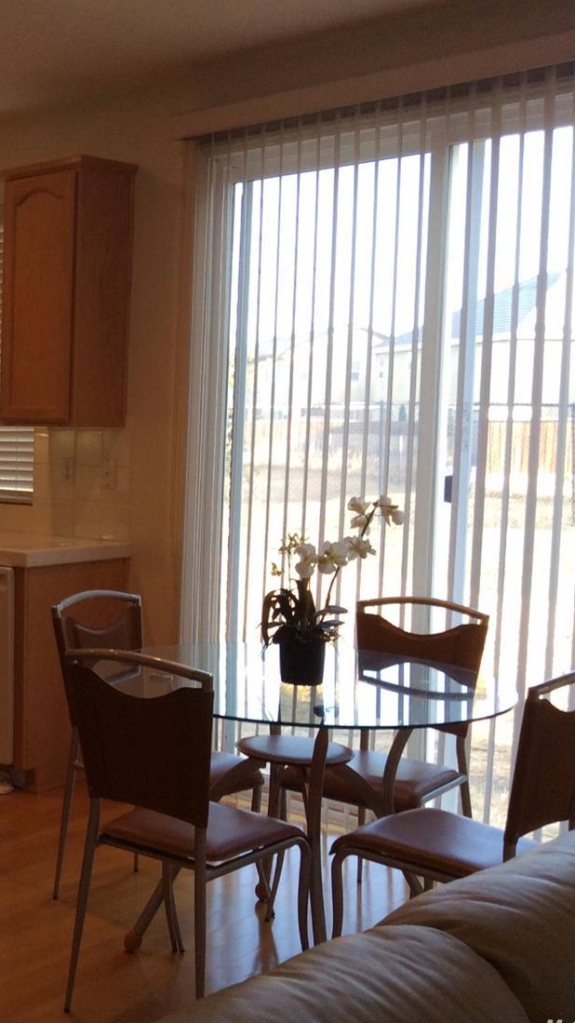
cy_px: 517
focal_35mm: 49
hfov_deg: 23.0
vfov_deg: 42.1
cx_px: -60
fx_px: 1328
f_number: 2.4
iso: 50
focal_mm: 3.3
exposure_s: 1/60
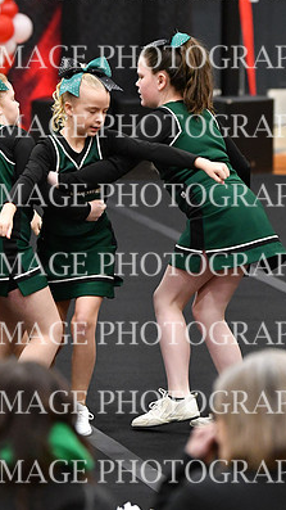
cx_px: 89
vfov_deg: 7.0
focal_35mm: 309
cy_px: 161
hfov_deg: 3.9
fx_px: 4170
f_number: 2.8
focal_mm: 135
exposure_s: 1/800
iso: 5000
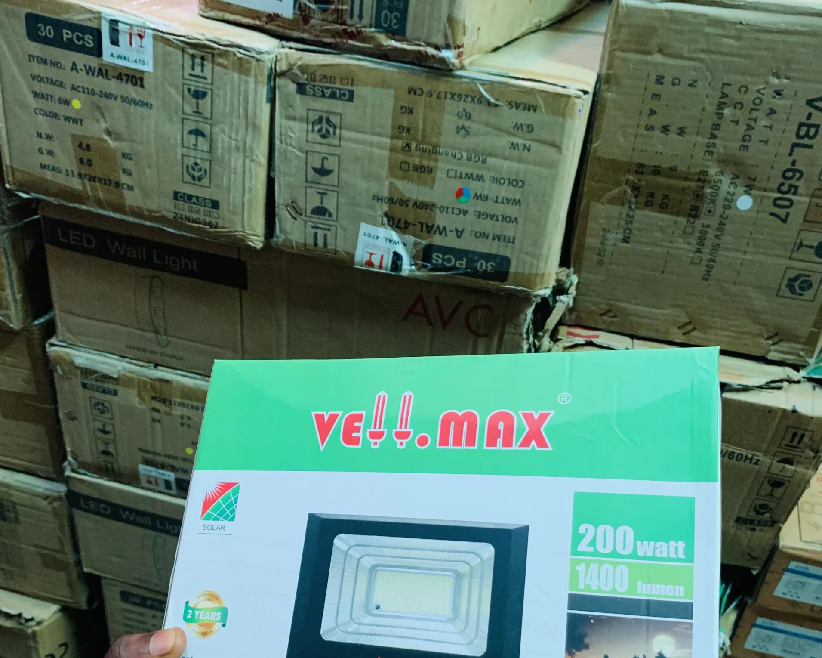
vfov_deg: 42.4
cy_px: 472
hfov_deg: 52.8
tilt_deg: -34.4
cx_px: 410
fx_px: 827
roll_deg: -9.6
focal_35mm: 34
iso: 200
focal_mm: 4.25
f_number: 1.8
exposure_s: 1/60
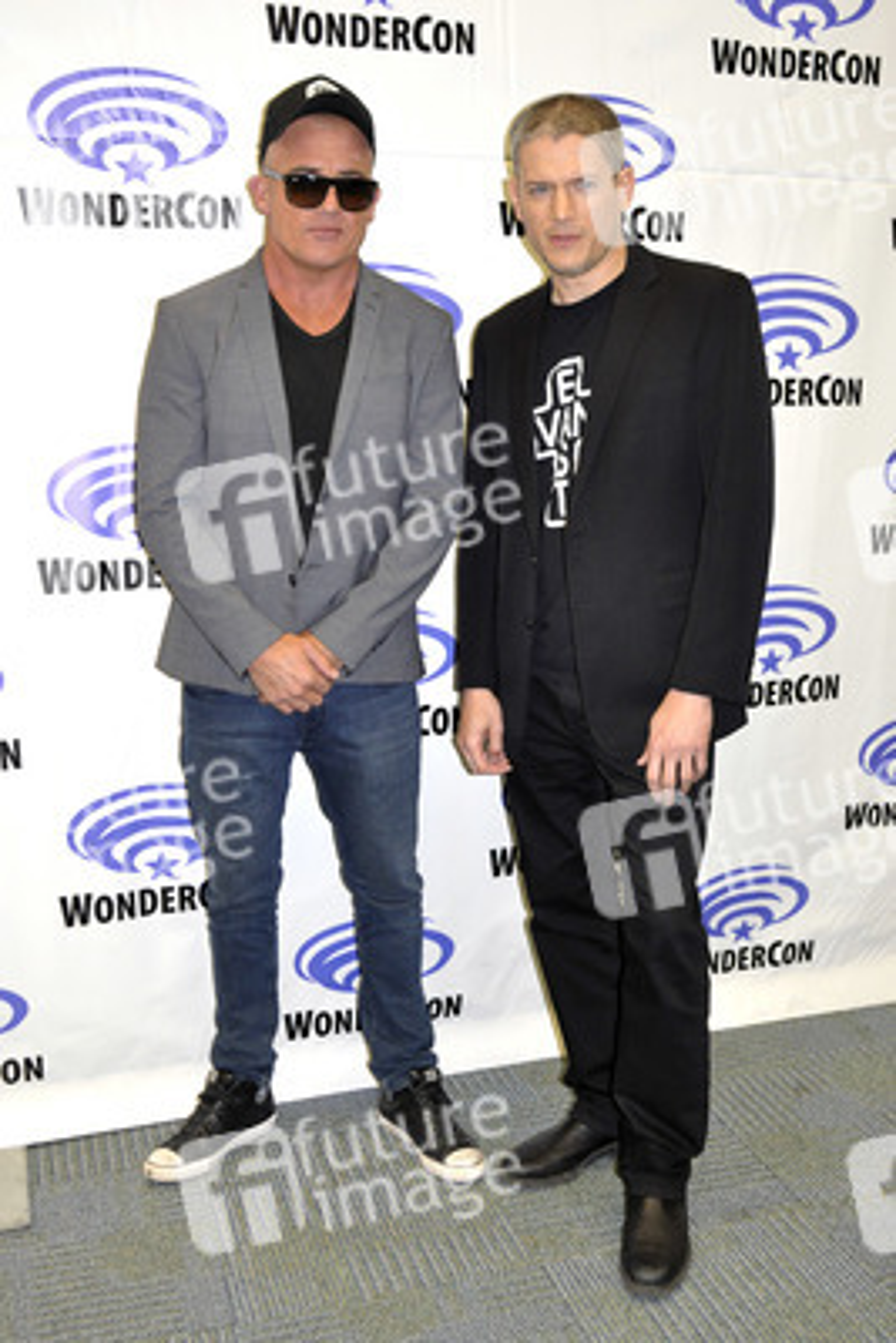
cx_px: 448
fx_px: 1343
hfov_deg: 36.9
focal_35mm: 36
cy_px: 672
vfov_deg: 53.1
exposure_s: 1/60
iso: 1000
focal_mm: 24
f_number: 4.5
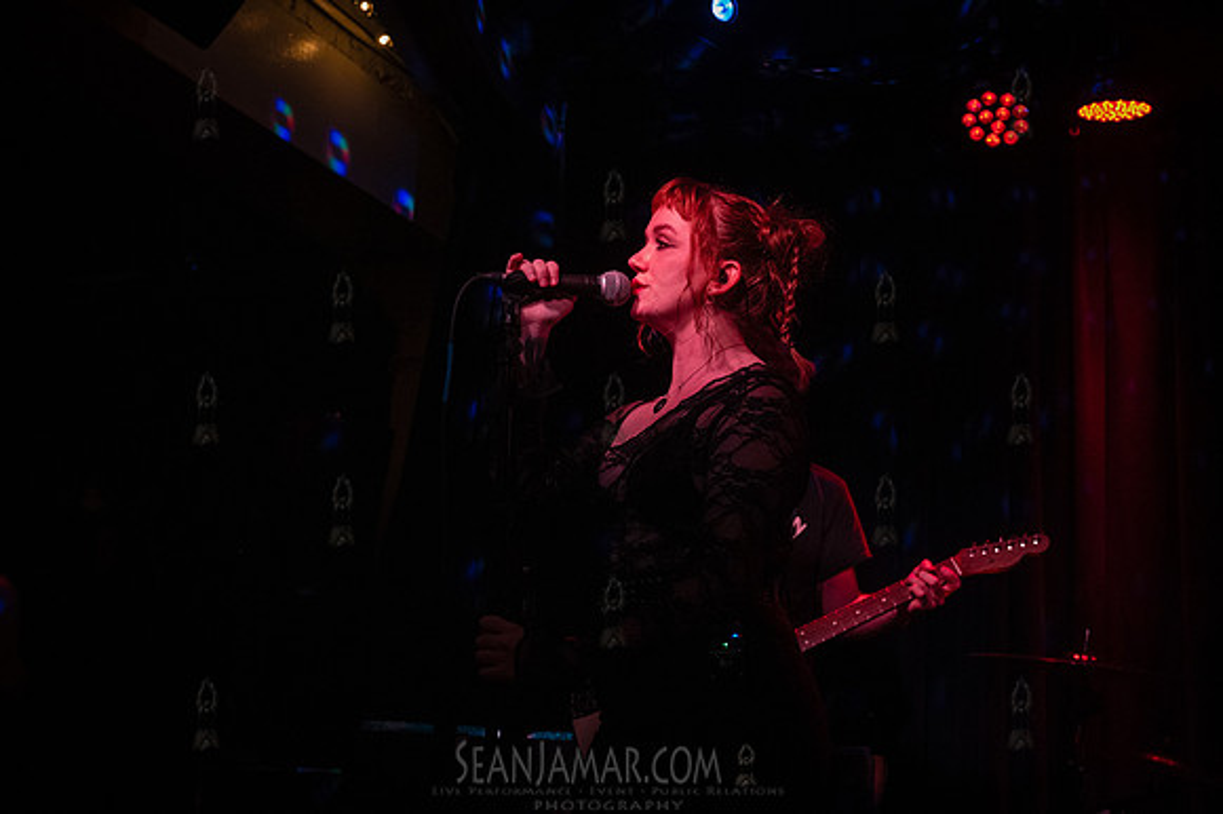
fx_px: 1494
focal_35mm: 44
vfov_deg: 30.5
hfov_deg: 44.5
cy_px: 407
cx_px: 612
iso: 10000
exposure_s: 1/400
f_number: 4
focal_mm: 44
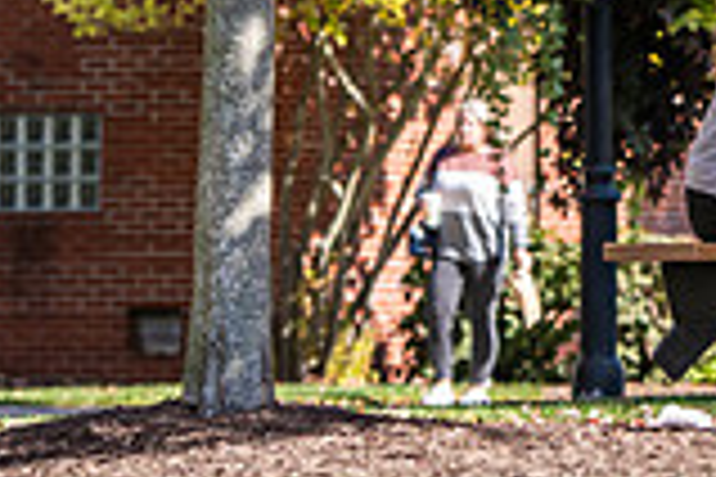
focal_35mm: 384
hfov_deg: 5.3
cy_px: -340
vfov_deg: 3.6
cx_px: 991
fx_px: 7637
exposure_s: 1/500
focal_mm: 105
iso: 160
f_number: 4
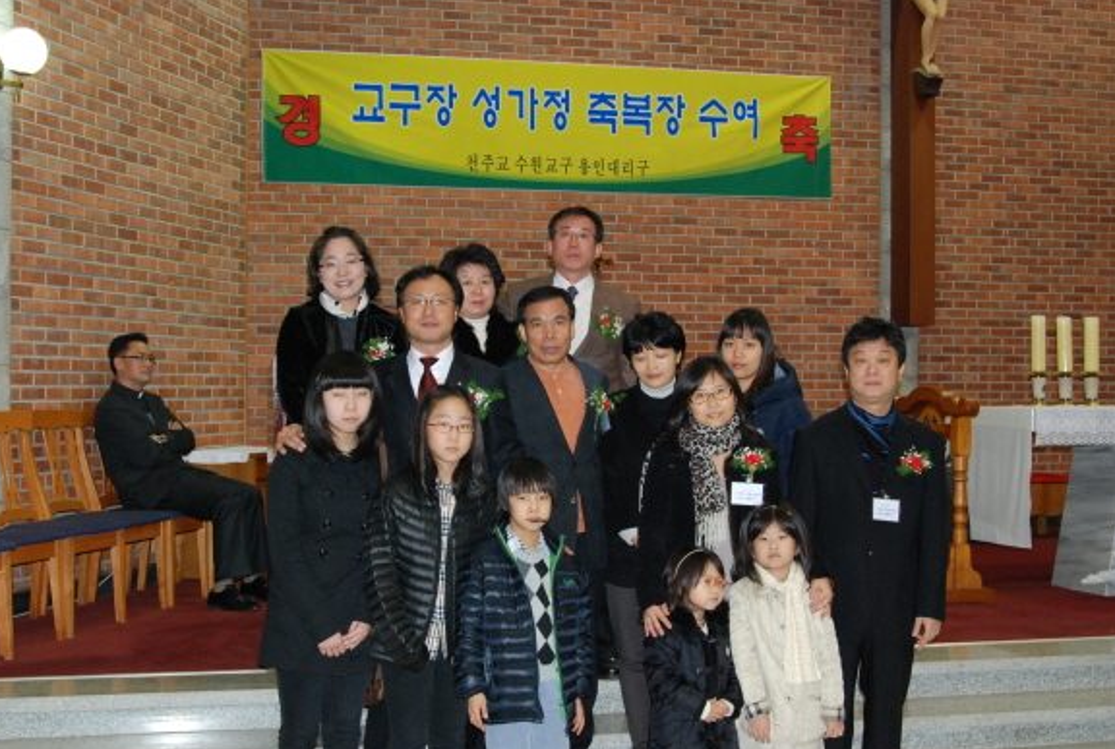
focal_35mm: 50
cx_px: 540
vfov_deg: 27.1
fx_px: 1552
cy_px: 388
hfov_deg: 39.5
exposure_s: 1/60
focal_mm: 32
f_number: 5
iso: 800
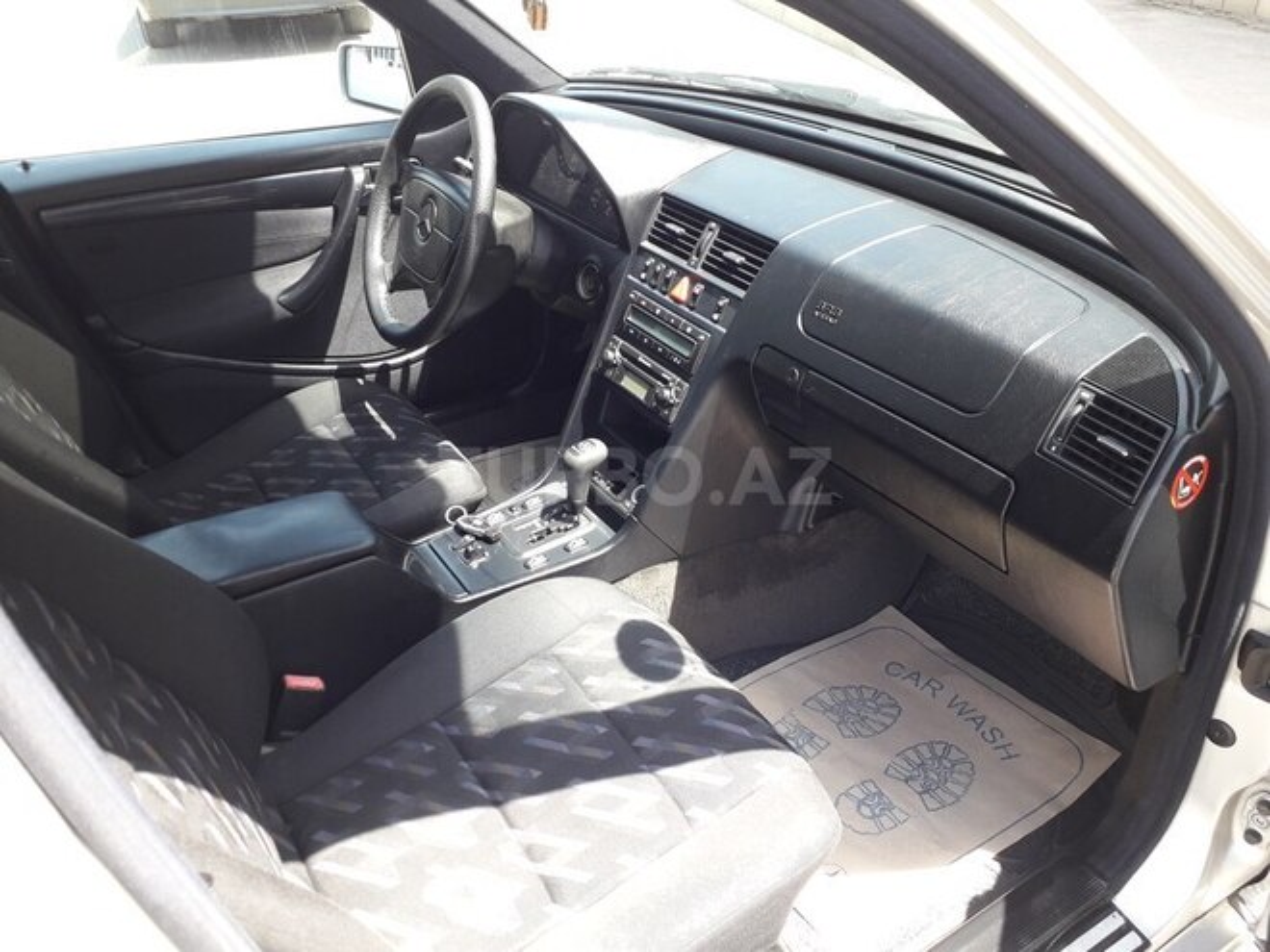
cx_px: 635
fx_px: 991
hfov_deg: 65.3
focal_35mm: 27
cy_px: 476
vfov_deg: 51.4
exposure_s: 1/100
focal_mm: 3.6
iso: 40
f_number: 1.9
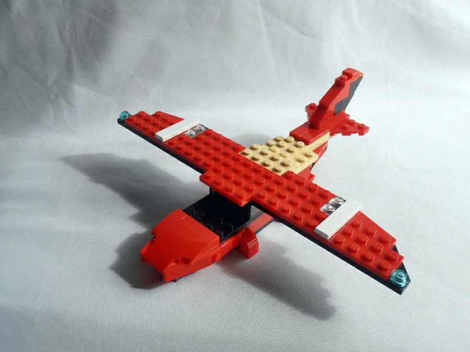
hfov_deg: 50.1
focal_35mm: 37
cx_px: 235
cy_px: 176
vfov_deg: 38.7
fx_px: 502
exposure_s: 1/320
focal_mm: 6.61
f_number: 3.9
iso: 80
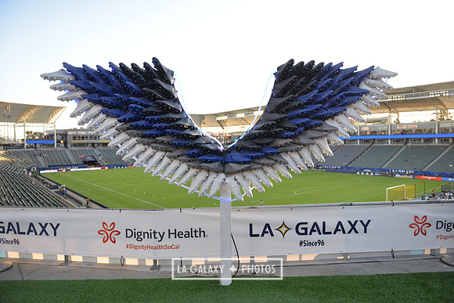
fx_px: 303
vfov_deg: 53.2
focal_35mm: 24
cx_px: 227
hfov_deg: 73.7
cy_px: 152
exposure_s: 1/4000
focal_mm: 24
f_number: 2.8
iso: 2200
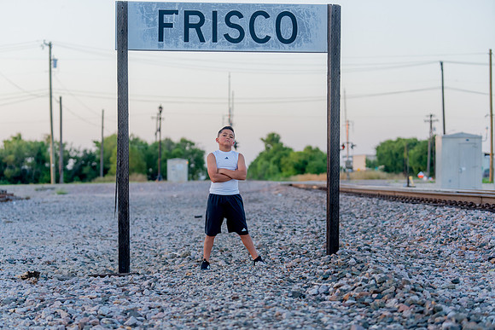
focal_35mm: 82
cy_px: 165
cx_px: 248
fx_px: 1128
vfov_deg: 16.7
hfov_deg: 24.8
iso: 500
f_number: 2.8
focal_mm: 82
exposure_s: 1/320
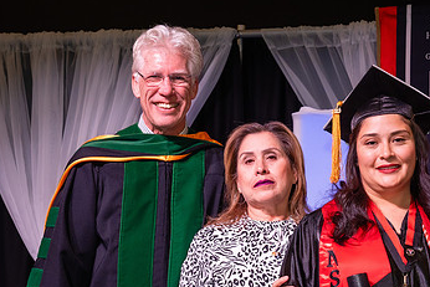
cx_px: 354
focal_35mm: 120
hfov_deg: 16.9
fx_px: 1434
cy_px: 258
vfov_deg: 11.4
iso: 1250
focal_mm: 54
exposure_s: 1/160
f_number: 5.6
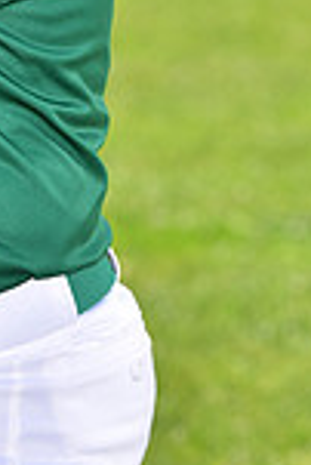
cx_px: -109
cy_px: -172
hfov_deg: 2.8
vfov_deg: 4.1
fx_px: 6464
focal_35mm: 500
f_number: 5.6
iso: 100
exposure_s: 1/250
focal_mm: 130
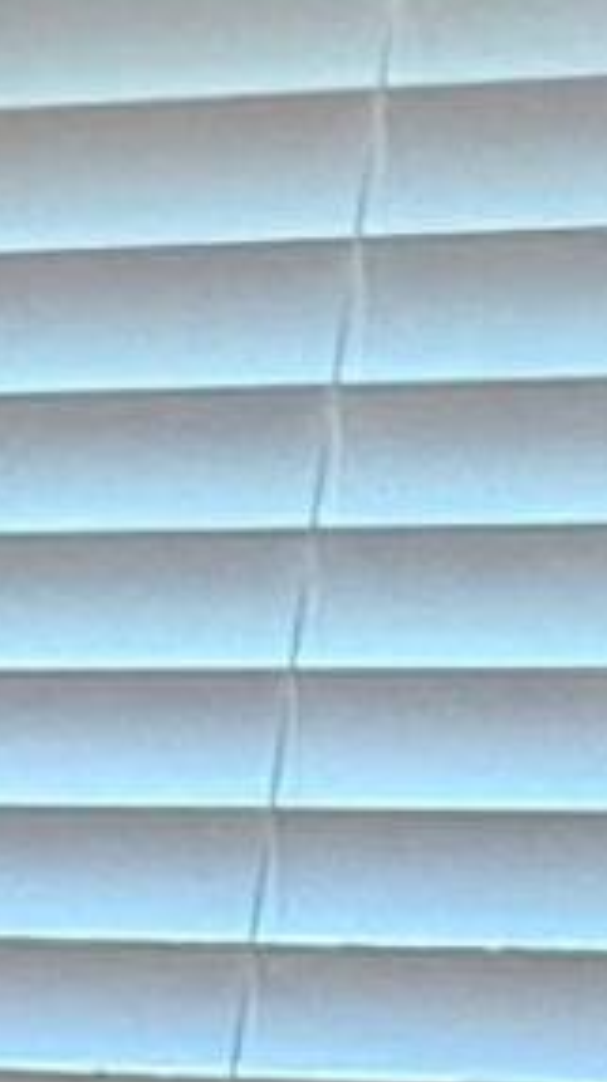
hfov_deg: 7.5
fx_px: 4387
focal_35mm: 153
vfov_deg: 10.7
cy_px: 3039
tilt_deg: -17.2
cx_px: -694
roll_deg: -5.5
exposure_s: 1/120
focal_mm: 2.22
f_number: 2.2
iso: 160
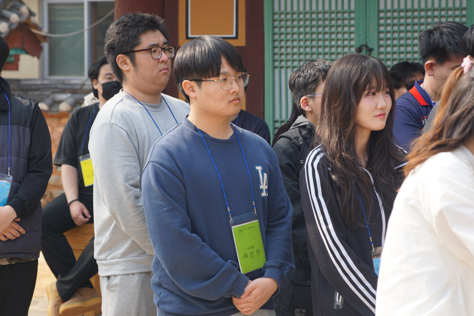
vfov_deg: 16.6
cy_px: 158
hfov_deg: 24.6
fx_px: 1086
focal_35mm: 82
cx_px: 237
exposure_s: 1/250
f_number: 4
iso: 100
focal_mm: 55
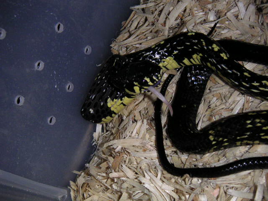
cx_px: 134
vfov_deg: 23.3
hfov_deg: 30.7
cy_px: 100
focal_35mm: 63
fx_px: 488
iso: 160
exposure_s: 1/60
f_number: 6.7
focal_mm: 9.8
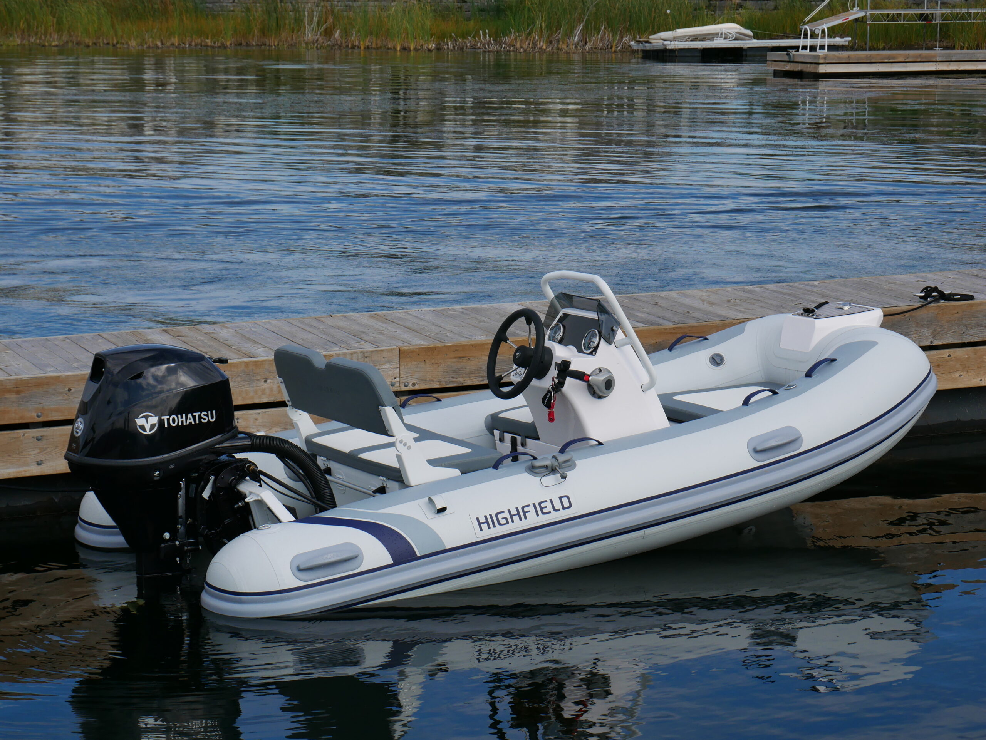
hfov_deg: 22.2
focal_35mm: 88
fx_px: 2508
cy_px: 370
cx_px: 493
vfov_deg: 16.8
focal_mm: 44
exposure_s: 1/400
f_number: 9
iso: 200
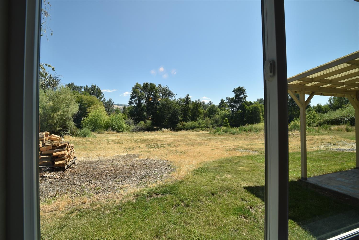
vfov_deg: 77.3
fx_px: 150
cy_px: 120
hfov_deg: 100.4
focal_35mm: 15
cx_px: 180
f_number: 9
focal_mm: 10
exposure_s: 1/320
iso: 200
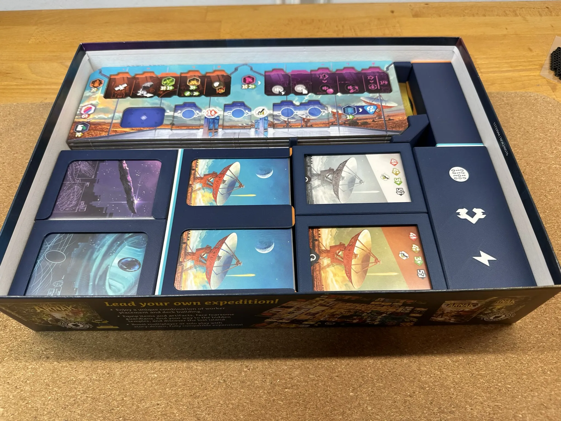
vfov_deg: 56.8
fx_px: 389
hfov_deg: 71.6
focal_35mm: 24
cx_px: 280
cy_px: 210
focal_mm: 6.86
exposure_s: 1/100
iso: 80
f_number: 1.78
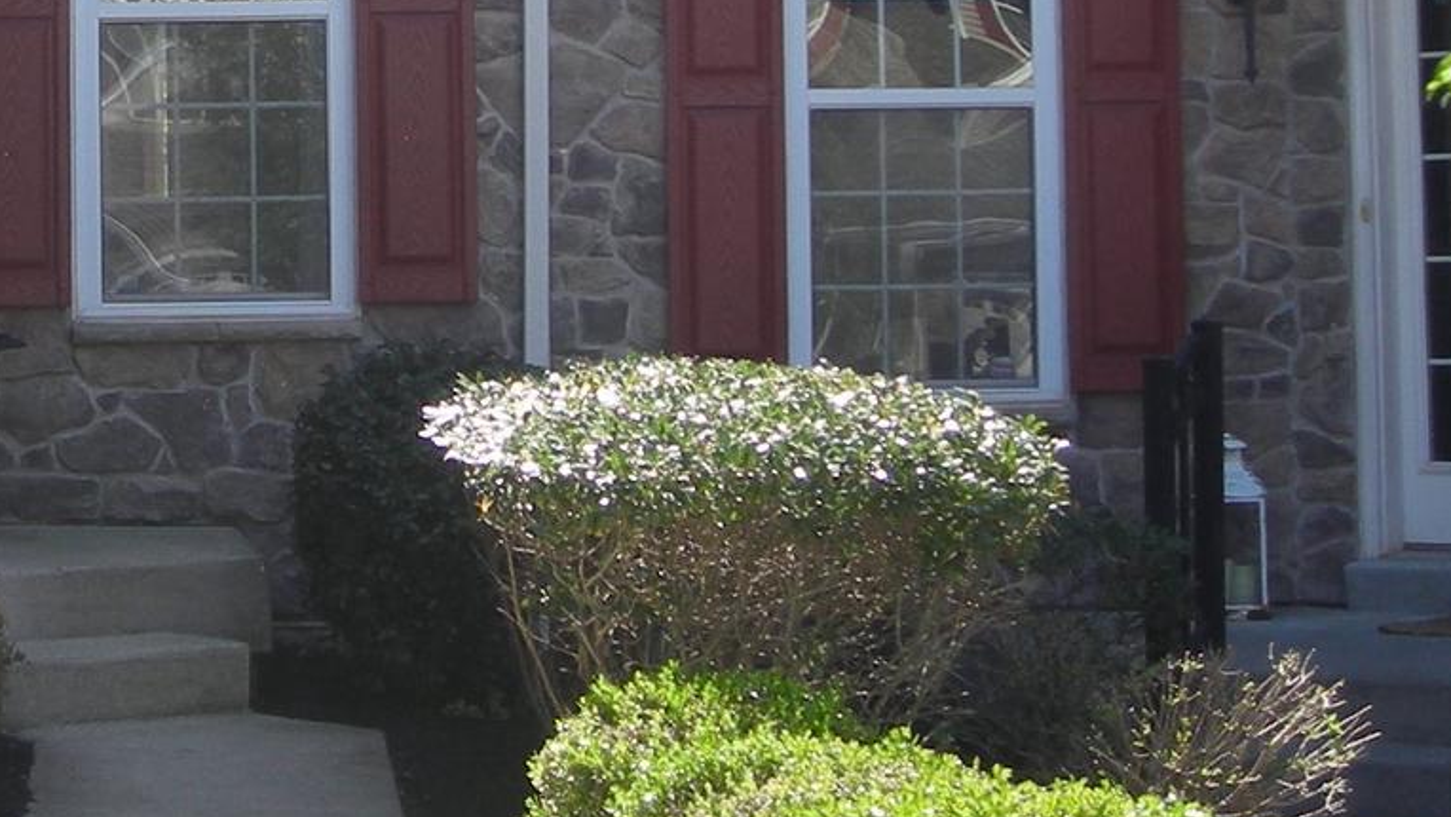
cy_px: -224
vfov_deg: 10.7
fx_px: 4271
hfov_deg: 18.8
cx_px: 51
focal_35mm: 111
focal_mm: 6.3
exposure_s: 1/193
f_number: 3.2
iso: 50
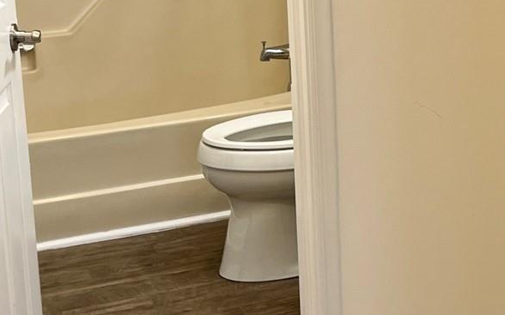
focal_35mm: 96
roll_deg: +2.2
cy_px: 25
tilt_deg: -12.8
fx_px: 1321
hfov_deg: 21.0
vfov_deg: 13.5
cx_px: 496
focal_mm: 5.7
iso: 80
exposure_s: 1/60
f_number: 1.5
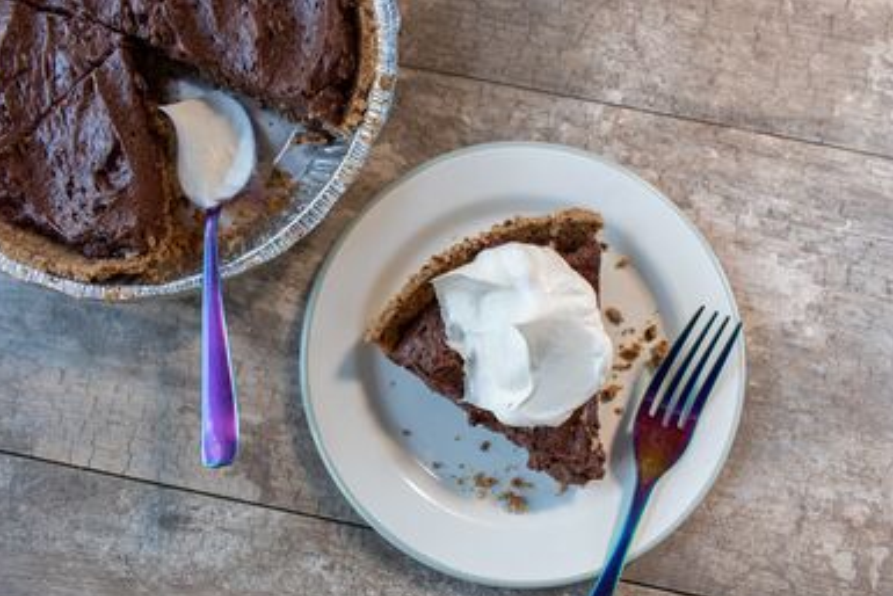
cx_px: 436
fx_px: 695
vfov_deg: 46.4
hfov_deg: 65.4
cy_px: 304
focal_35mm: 28
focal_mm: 18
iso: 280
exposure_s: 1/60
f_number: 3.5
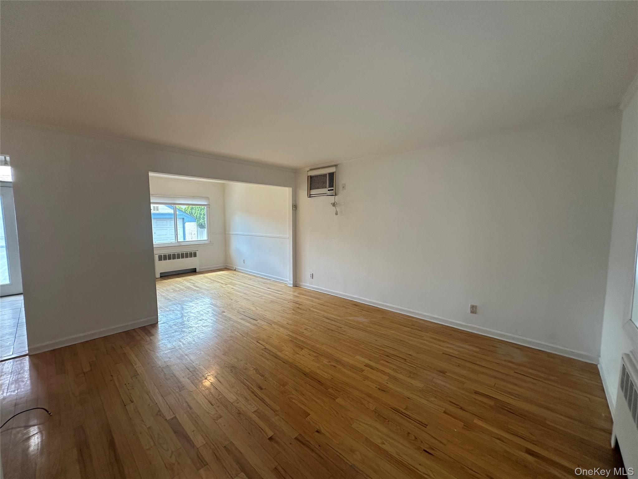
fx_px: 258
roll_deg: +0.2
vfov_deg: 85.7
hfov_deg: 102.1
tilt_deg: -4.5
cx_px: 319
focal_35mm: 14
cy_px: 240
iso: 100
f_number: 2.2
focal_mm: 2.22
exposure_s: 1/120
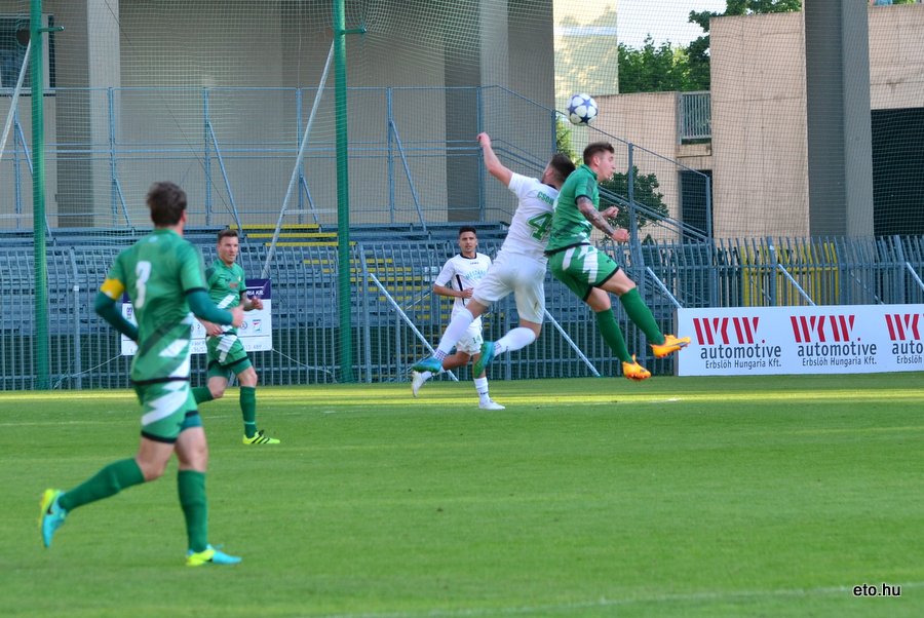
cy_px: 309
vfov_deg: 7.9
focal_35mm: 174
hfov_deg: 11.8
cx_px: 462
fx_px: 4470
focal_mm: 116
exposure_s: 1/640
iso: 400
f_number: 5
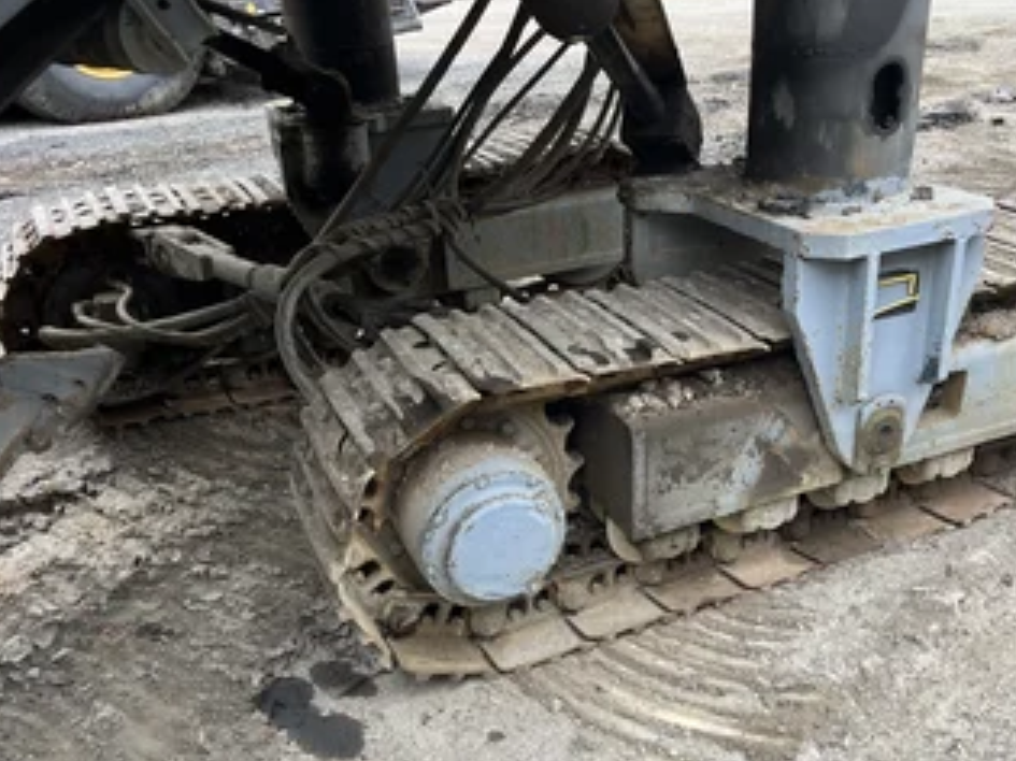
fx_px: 968
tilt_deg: -28.6
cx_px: 545
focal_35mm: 33
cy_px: 422
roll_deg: +4.2
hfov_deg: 55.3
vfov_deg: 42.9
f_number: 1.6
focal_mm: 5.1
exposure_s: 1/406
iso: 50
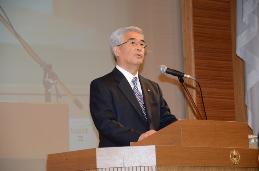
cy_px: 85
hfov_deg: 13.9
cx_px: 130
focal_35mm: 148
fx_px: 1062
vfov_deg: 9.2
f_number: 5.6
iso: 400
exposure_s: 1/60
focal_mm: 98
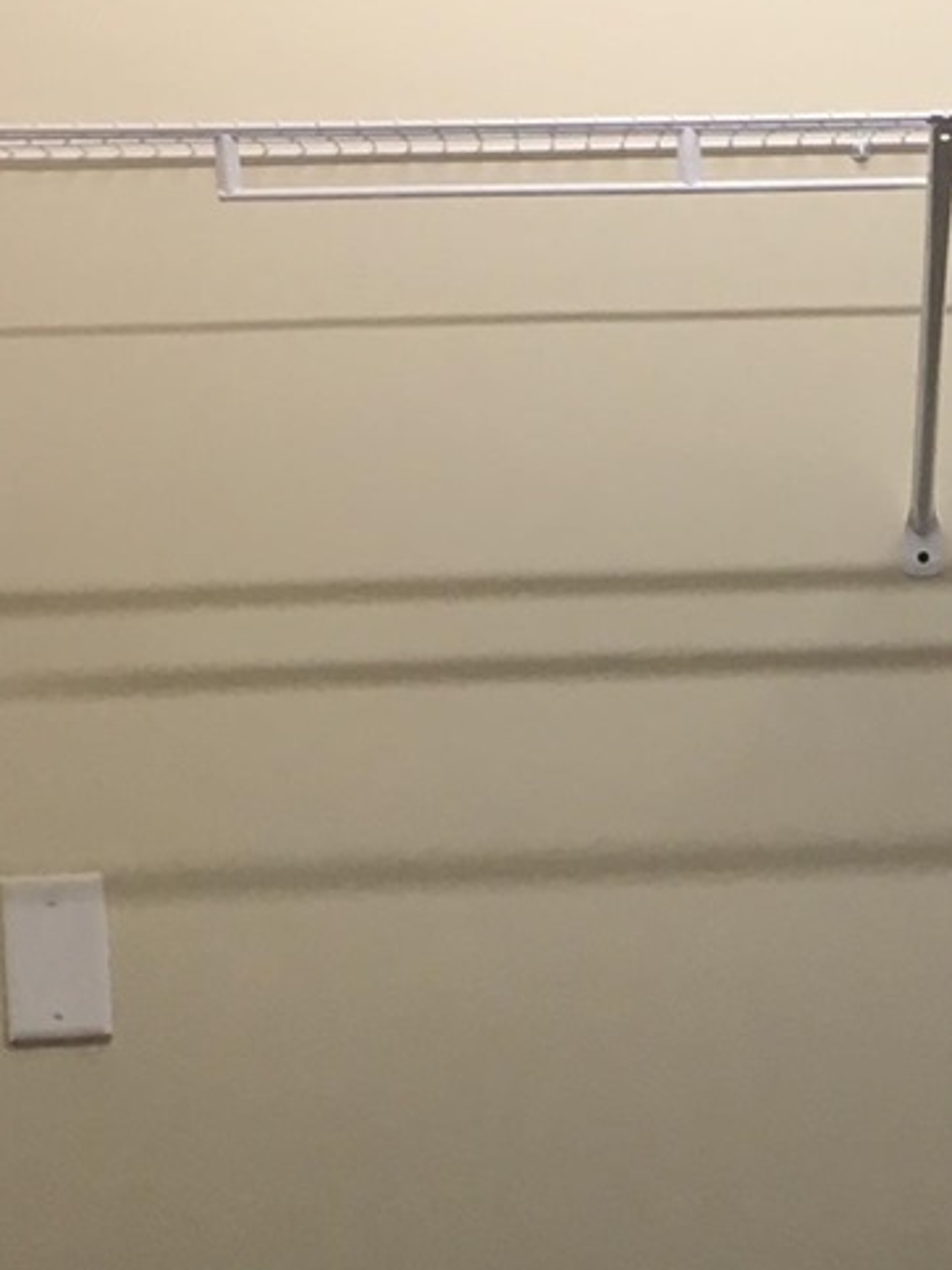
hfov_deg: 10.5
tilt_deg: -6.8
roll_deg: +1.2
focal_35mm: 138
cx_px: 1196
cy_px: 1036
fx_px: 5060
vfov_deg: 14.2
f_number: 2.2
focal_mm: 4.15
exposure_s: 1/30
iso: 50
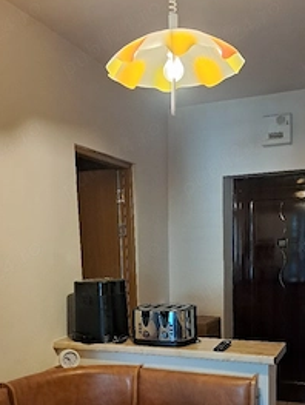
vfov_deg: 44.4
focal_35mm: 41
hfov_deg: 35.2
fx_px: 480
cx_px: 142
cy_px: 297
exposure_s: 1/50
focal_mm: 4
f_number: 1.8
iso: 320
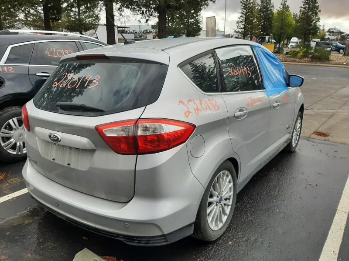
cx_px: 174
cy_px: 130
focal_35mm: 26
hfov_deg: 67.3
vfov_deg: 53.1
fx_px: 262
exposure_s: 1/968
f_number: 1.7
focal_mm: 3.93
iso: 40
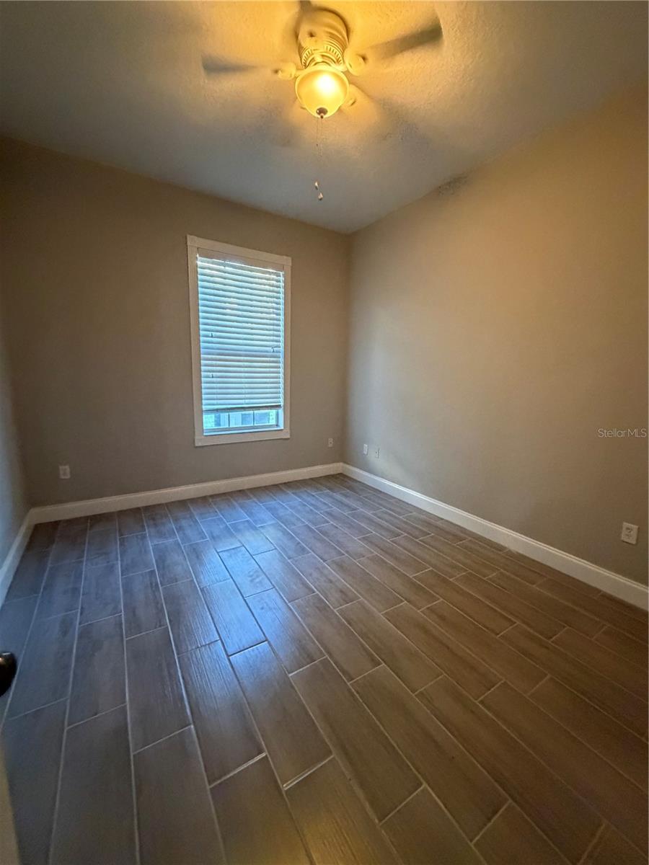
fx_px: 350
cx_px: 324
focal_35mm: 14
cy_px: 432
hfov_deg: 85.7
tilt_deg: -9.4
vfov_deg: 102.1
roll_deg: -1.1
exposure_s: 1/60
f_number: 2.2
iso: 800
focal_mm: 2.22
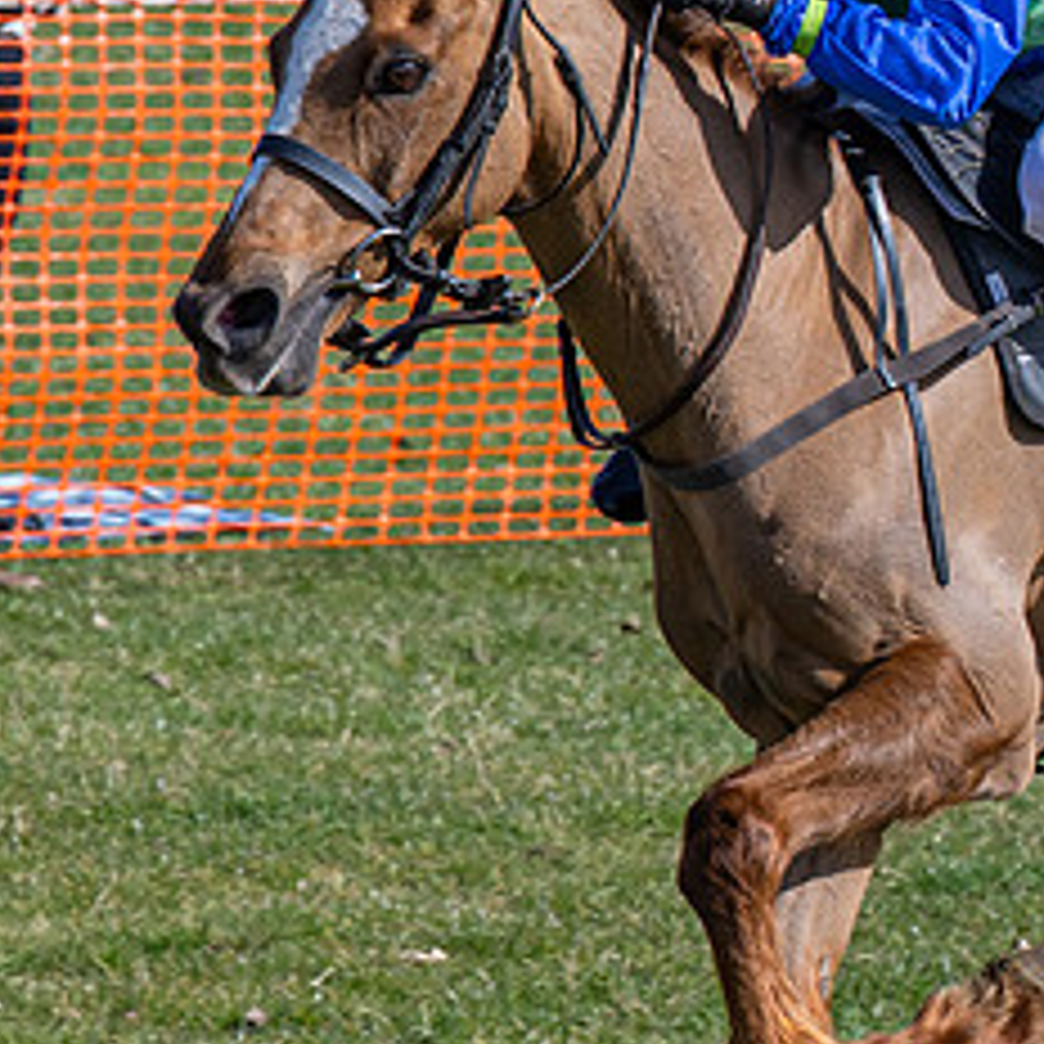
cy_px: 194
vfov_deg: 5.1
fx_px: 11635
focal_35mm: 341
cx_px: 1070
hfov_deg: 5.1
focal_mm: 70
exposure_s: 1/1250
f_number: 5
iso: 200
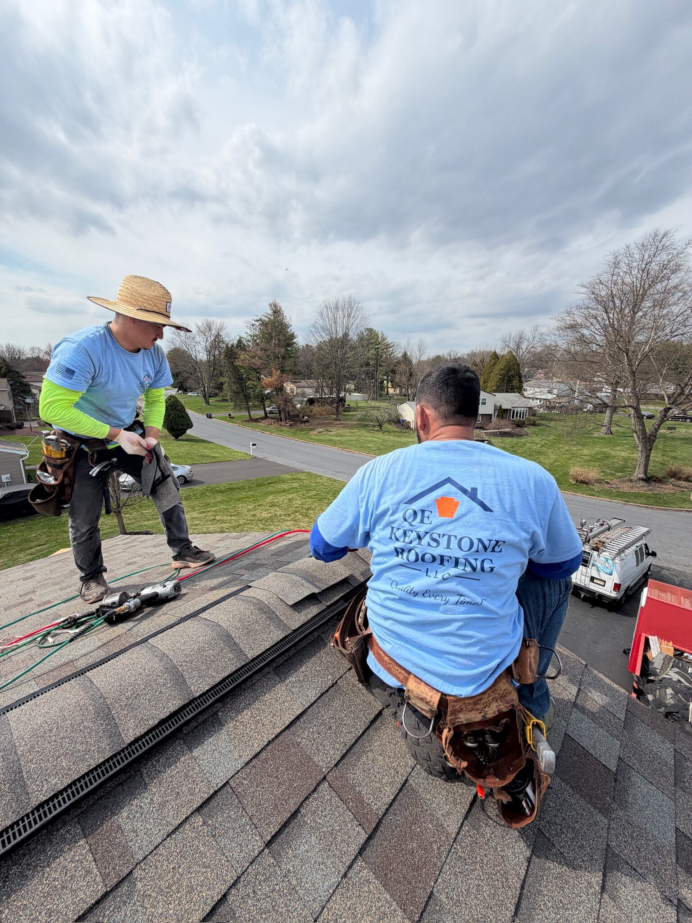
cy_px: 462
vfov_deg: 102.1
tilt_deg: -14.0
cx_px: 346
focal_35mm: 14
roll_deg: +0.2
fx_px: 373
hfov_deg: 85.7
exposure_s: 1/985
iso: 20
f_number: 2.2
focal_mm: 2.22
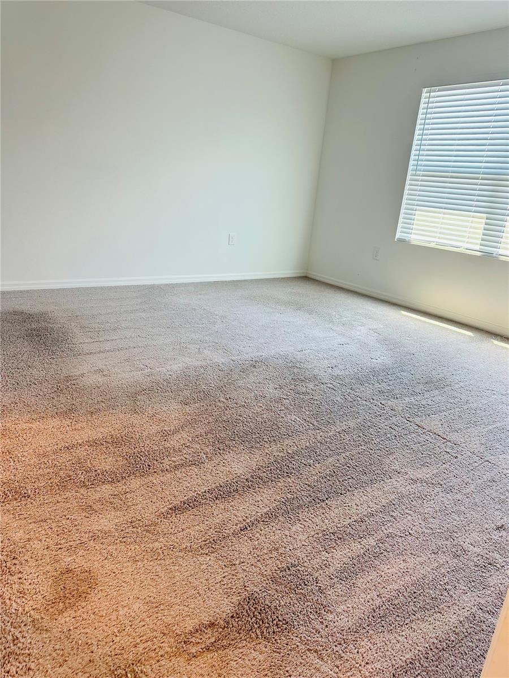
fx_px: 471
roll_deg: -7.1
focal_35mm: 24
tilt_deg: -16.8
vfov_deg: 71.6
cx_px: 254
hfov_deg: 56.8
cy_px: 339
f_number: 1.78
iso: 125
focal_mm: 6.86
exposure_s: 1/60
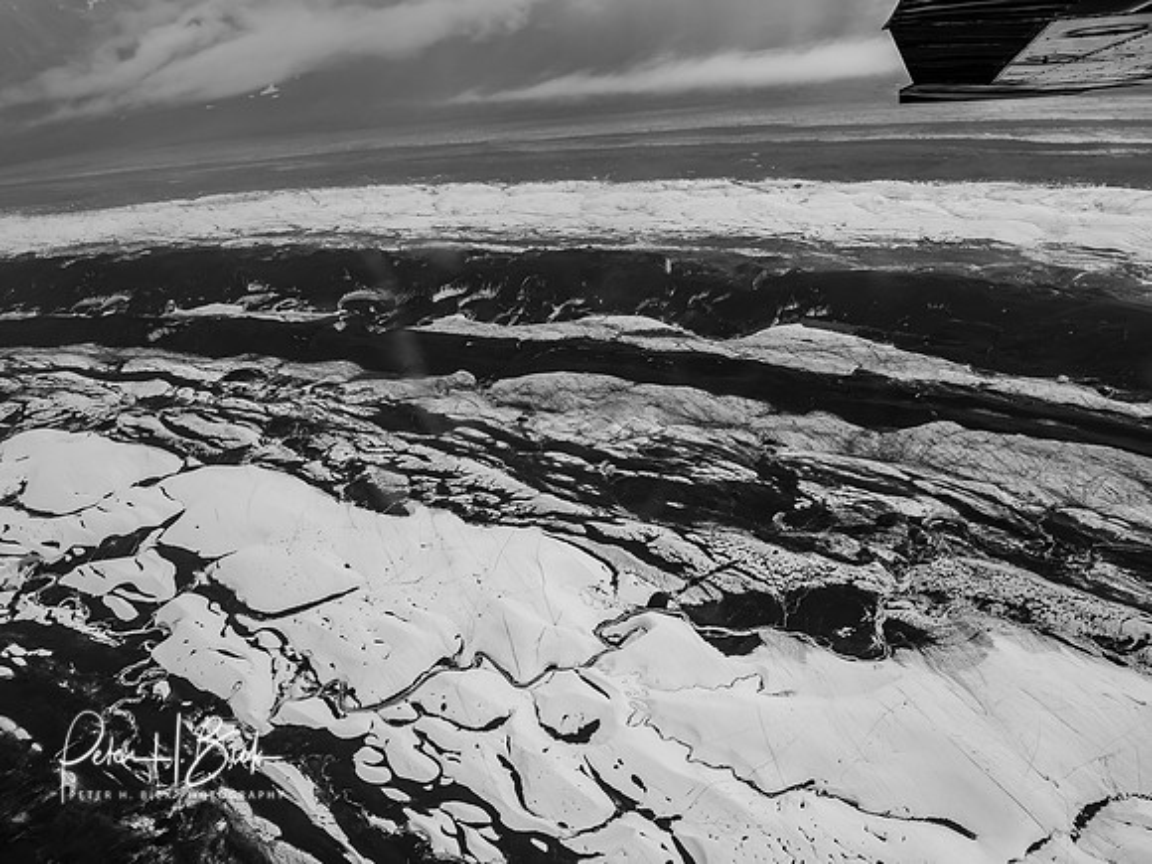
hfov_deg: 63.4
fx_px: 932
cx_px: 576
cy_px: 432
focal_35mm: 28
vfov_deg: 49.7
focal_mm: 14
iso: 400
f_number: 8
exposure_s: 1/640
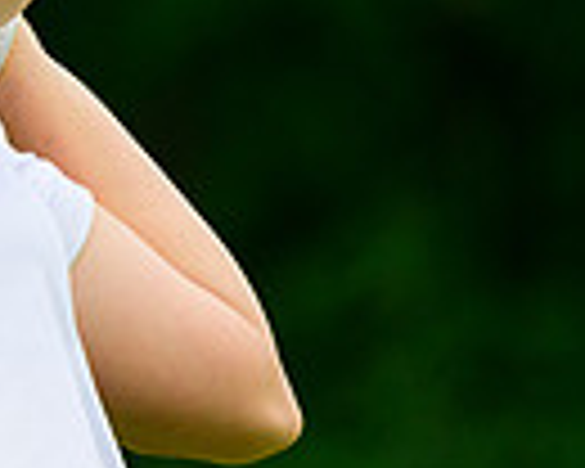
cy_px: -110
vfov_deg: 1.1
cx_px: -680
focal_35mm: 1422
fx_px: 24620
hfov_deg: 1.4
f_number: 5.3
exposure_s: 1/2000
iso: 1250
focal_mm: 340
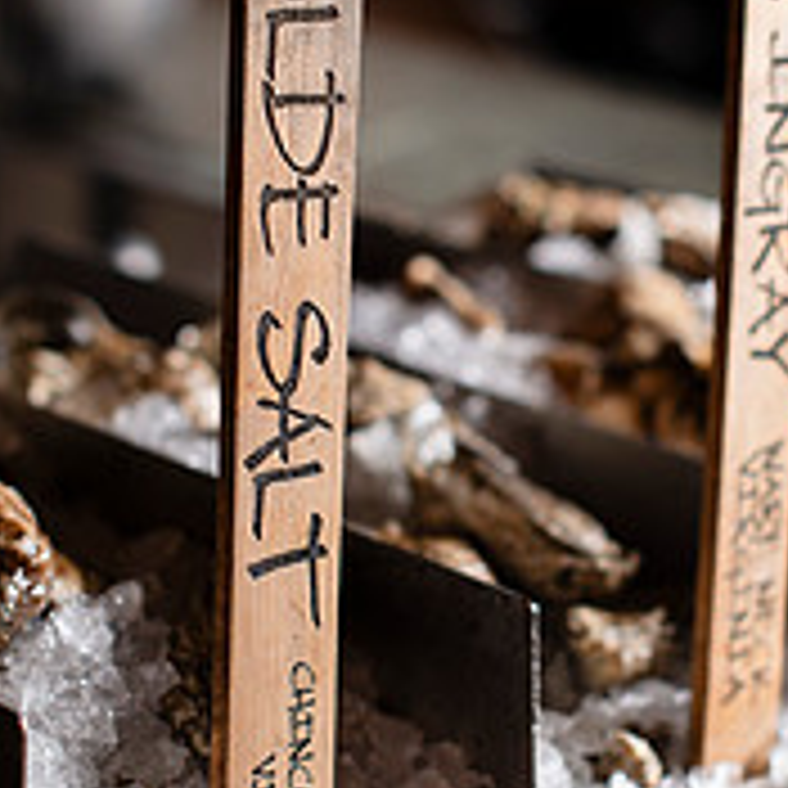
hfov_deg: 16.0
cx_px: 486
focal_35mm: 109
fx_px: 2807
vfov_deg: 16.0
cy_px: 338
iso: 200
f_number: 2.8
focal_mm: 50
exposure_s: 1/200
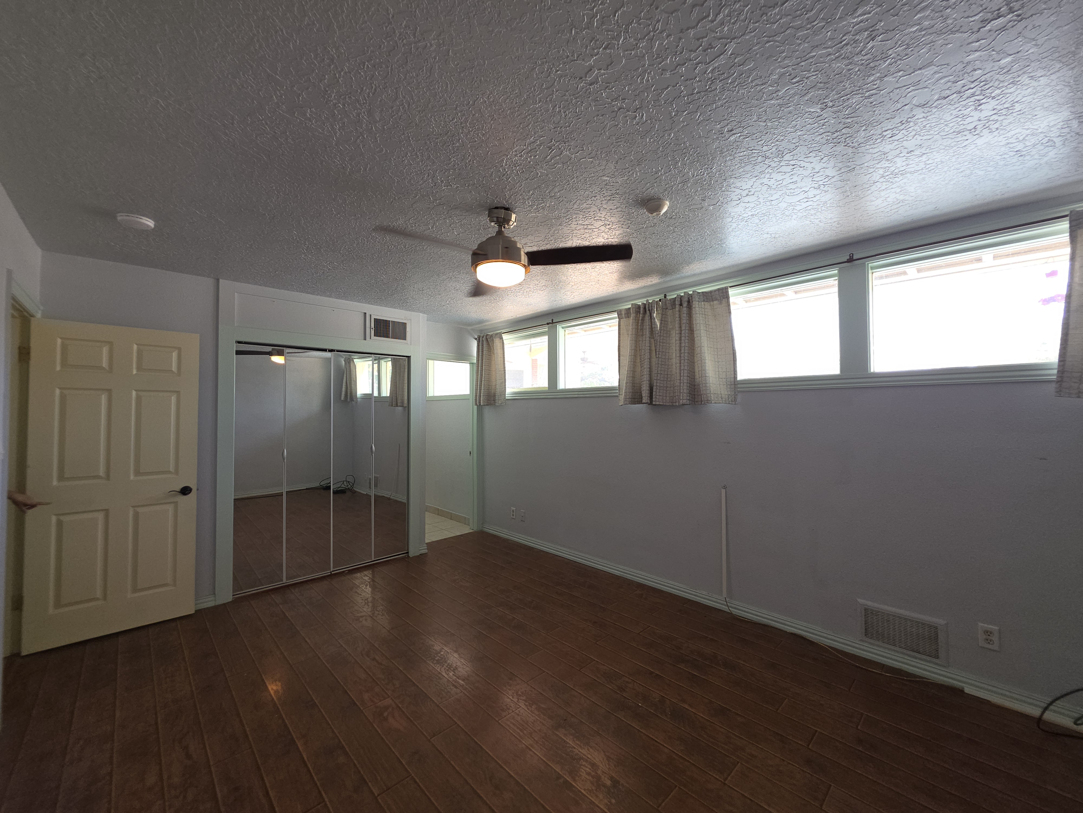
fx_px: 407
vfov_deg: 89.9
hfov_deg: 106.2
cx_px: 542
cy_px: 406
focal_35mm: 13
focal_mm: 2.2
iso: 25
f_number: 1.9
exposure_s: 1/60
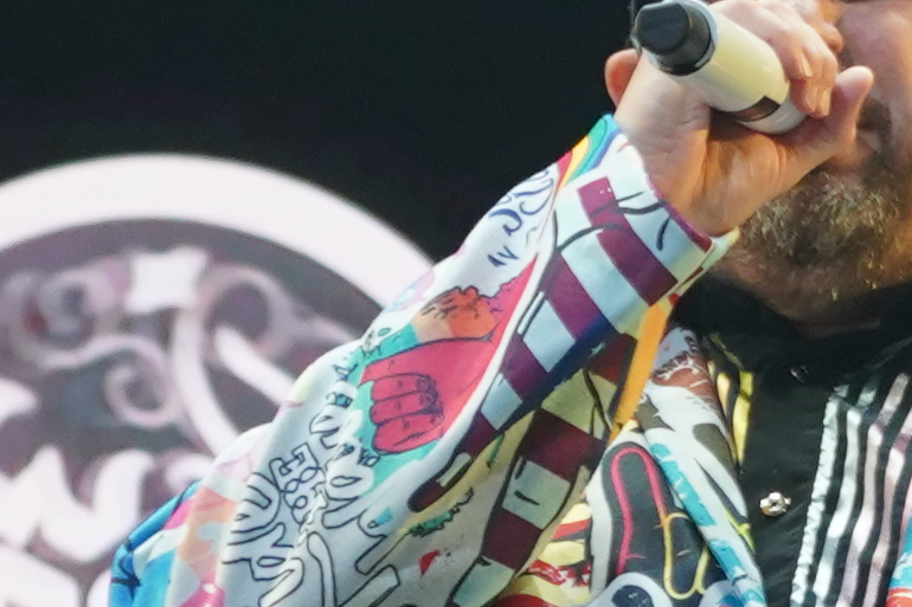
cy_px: 537
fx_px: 6711
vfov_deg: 5.2
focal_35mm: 265
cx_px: 791
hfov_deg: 7.8
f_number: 4
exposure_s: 1/160
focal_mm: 34
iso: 1000
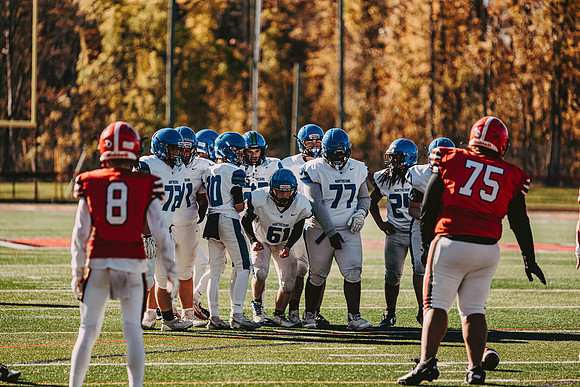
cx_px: 290
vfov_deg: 6.8
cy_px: 194
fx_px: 3266
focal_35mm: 203
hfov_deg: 10.1
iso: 250
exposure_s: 1/2500
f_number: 3.2
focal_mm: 200
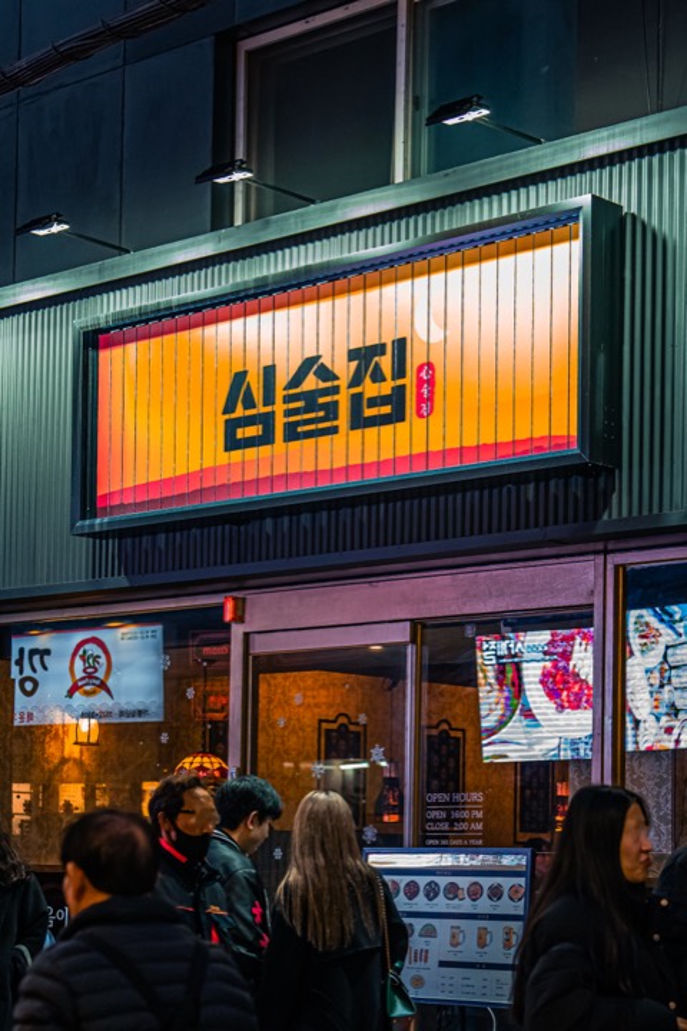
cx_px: 344
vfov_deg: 39.6
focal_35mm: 50
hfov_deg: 27.0
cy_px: 516
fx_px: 1431
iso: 5000
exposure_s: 1/400
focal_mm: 50
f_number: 3.2
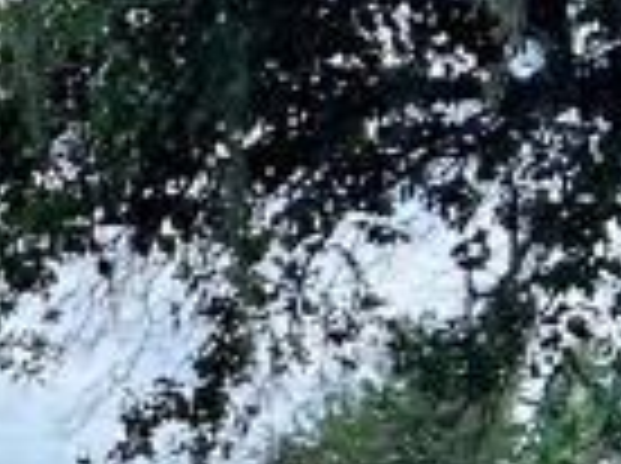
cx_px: -756
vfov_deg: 7.7
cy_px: 351
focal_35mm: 193
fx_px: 3456
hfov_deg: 9.4
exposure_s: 1/1171
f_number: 1.5
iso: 50
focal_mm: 5.7
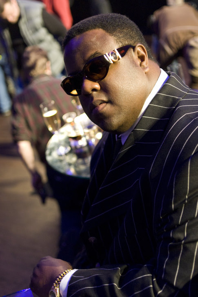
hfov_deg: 25.8
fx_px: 432
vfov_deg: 37.8
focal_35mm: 52
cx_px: 99
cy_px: 148
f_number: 2.5
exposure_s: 1/60
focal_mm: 35
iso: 800
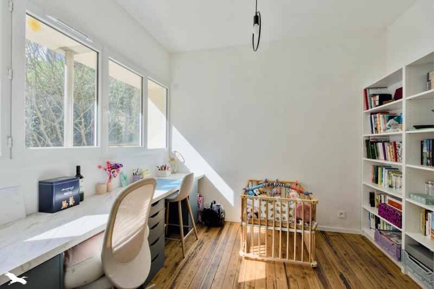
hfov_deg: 96.7
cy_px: 144
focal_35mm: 16
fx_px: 193
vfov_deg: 73.7
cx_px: 217
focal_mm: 16
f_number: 8
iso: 800
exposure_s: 1/2000
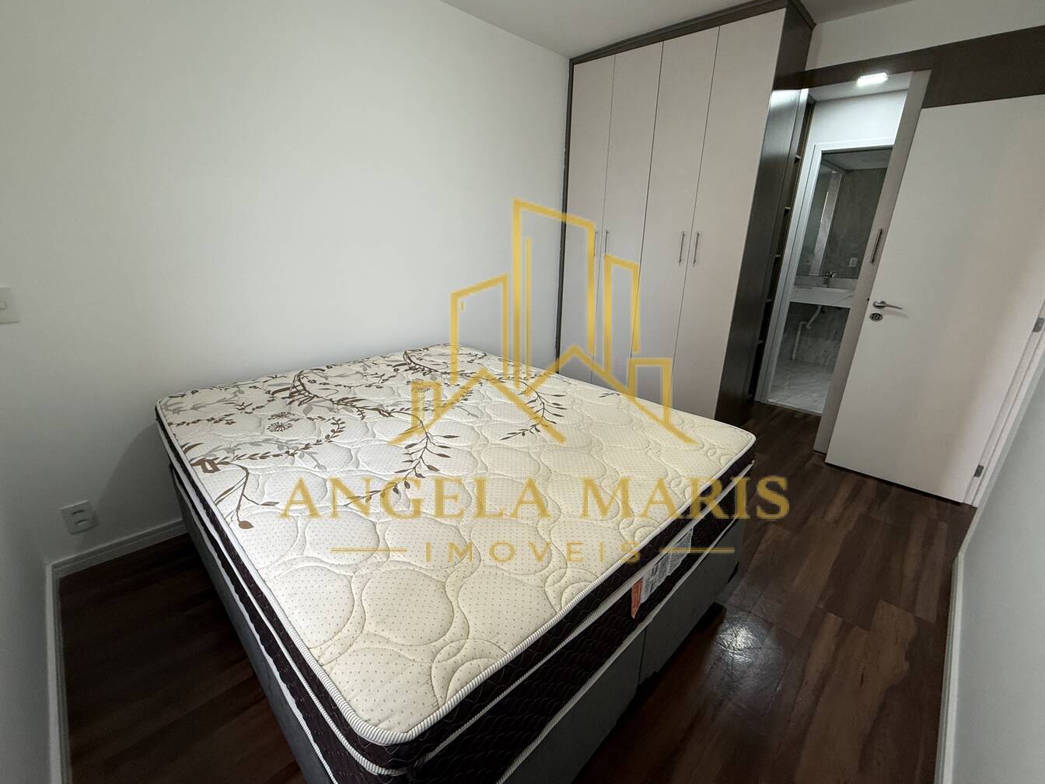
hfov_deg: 98.2
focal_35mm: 15
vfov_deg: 81.7
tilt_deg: -20.0
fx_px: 453
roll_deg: -1.5
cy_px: 389
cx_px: 535
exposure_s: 1/120
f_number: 2.2
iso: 250
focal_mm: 2.22
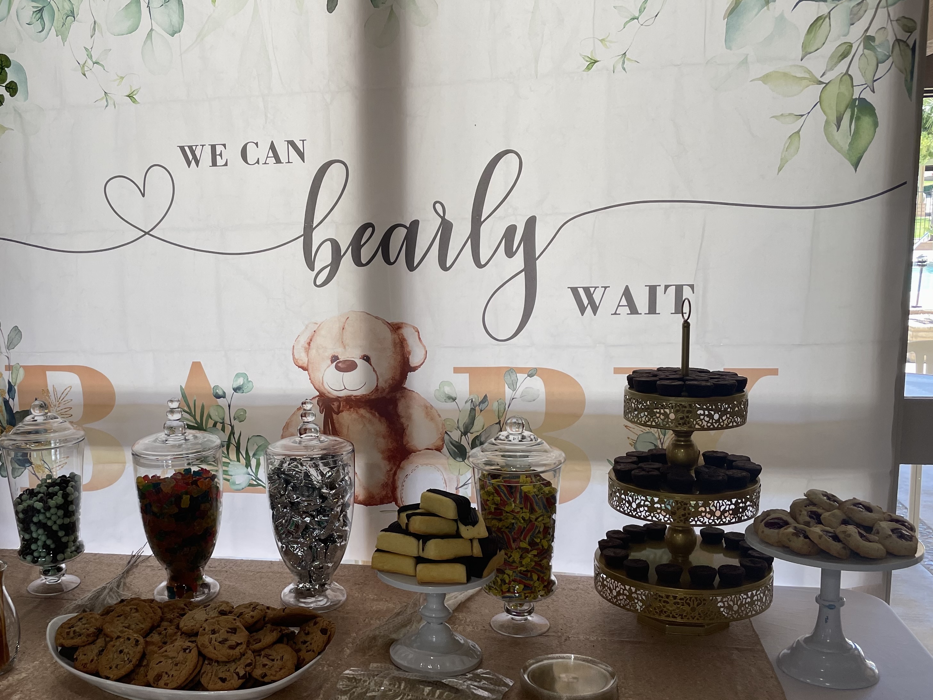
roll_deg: +2.4
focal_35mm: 36
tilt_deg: -8.8
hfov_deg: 50.7
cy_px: 402
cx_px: 338
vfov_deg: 39.6
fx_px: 970
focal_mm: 4.2
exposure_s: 1/120
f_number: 1.6
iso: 50
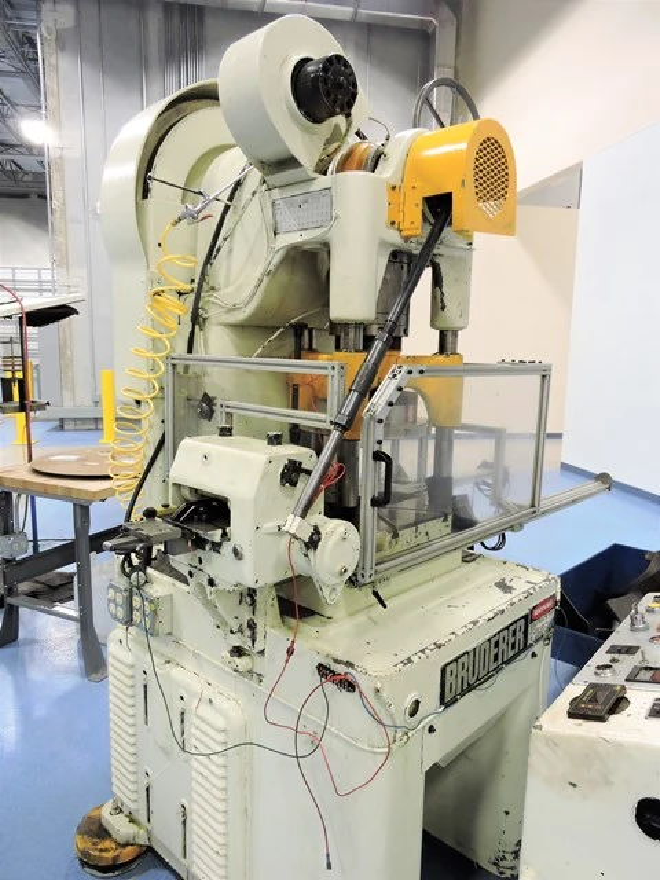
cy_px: 440
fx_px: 610
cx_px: 330
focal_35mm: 24
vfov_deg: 71.6
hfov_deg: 56.8
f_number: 3.3
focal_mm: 4.3
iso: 280
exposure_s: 1/30
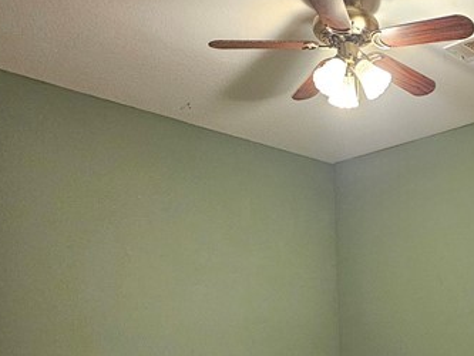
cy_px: 380
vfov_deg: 32.2
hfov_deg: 43.4
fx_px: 548
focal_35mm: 40
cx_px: 411
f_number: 2.2
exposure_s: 1/30
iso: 400
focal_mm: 2.2
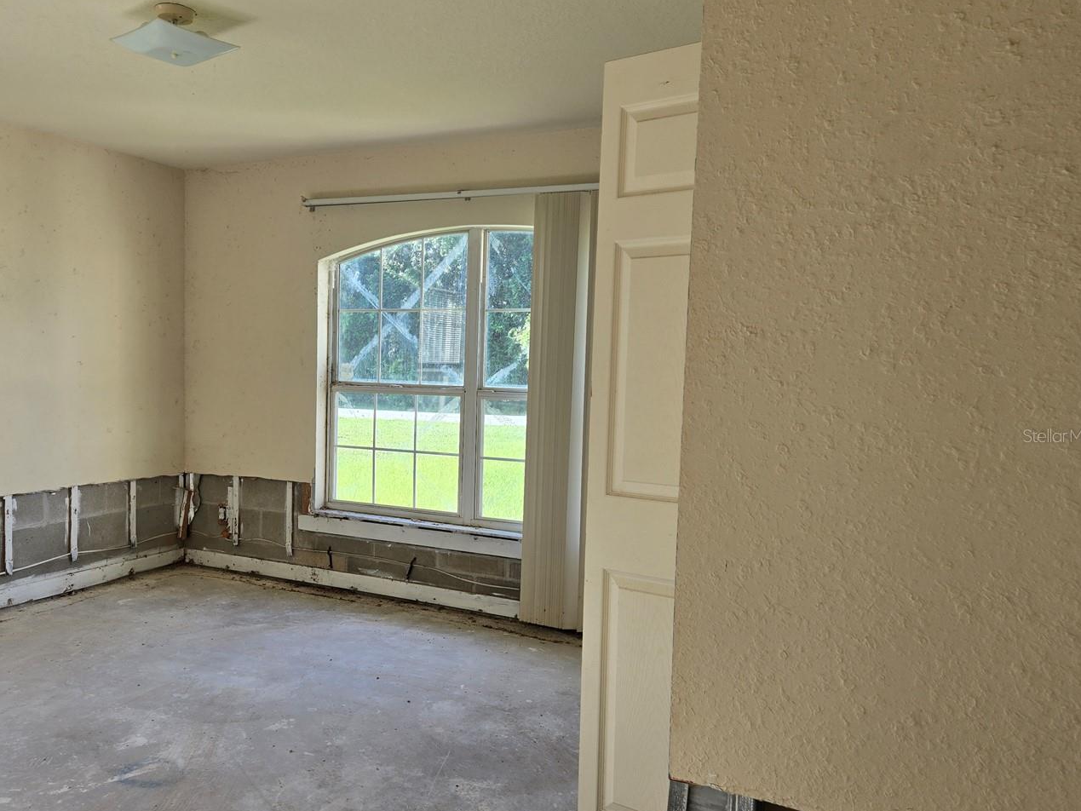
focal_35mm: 29
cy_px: 435
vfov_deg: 48.2
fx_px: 906
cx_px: 422
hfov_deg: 61.0
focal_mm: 5.4
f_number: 1.8
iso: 32
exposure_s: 1/180
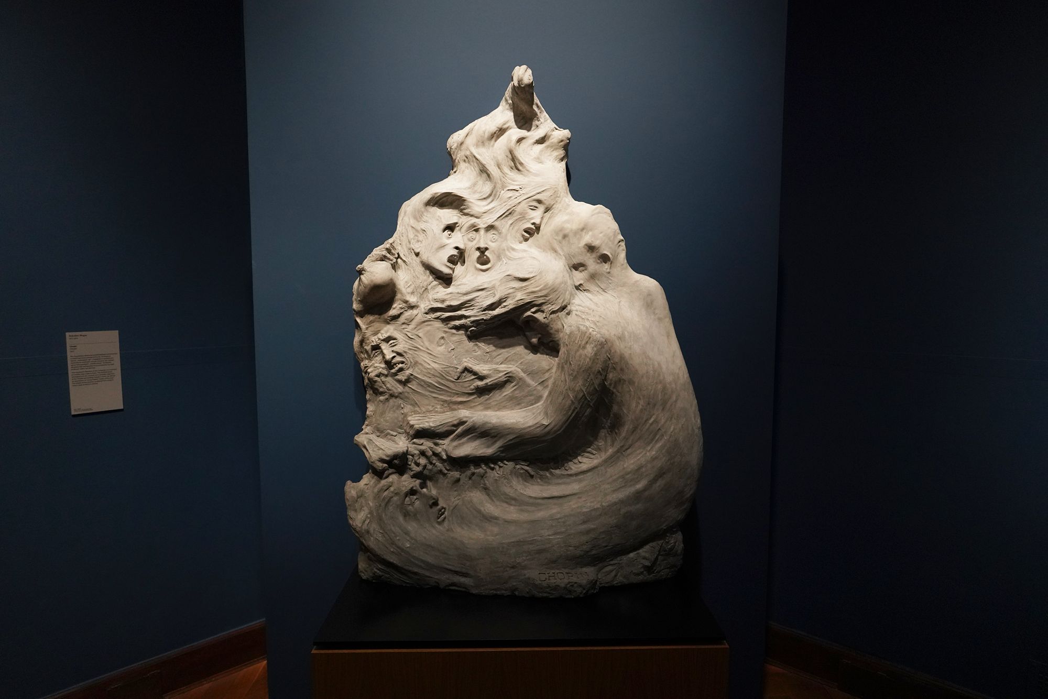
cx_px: 524
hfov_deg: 73.7
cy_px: 350
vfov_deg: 53.1
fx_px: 699
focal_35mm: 24
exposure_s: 1/80
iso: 3200
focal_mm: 24
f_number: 4.5
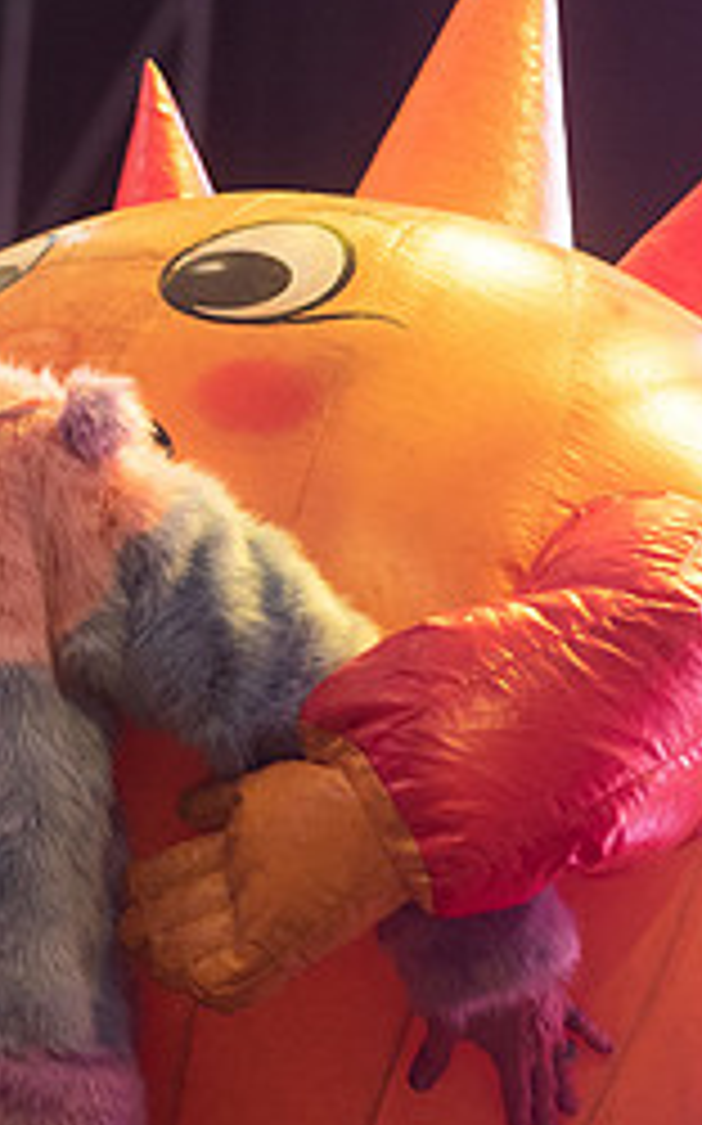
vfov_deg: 5.4
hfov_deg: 3.4
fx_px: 11983
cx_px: -117
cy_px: 434
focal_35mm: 391
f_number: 3.5
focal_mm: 145
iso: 1250
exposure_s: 1/320
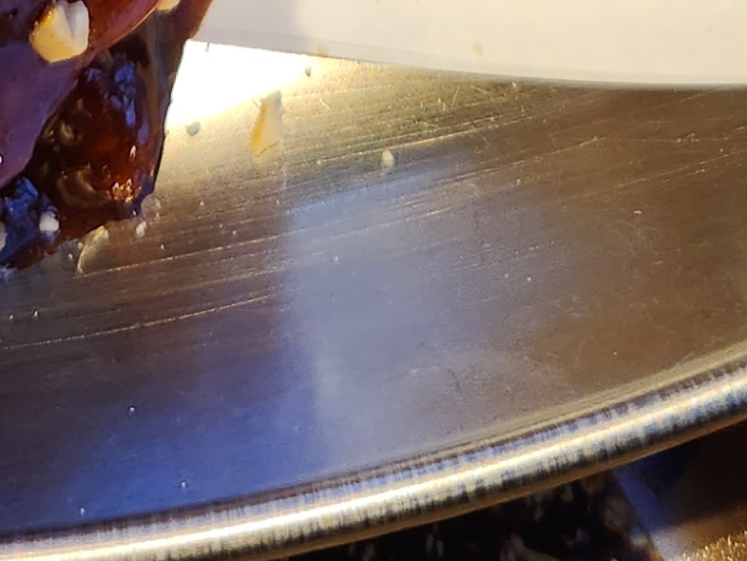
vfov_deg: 10.6
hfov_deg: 16.8
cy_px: -840
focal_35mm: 117
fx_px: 2526
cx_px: 267
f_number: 1.8
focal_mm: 5.4
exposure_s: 1/120
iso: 200
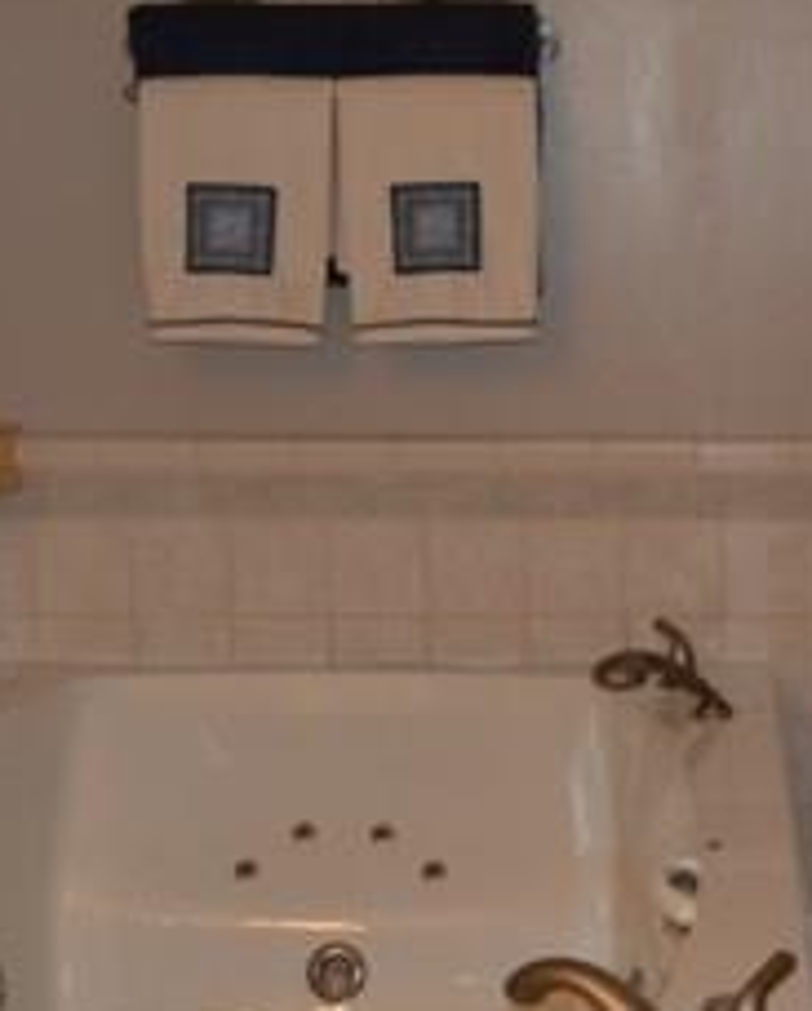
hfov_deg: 21.2
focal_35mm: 71
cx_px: 697
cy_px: 630
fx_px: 2129
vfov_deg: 26.7
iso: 720
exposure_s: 1/60
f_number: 3.5
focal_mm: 18
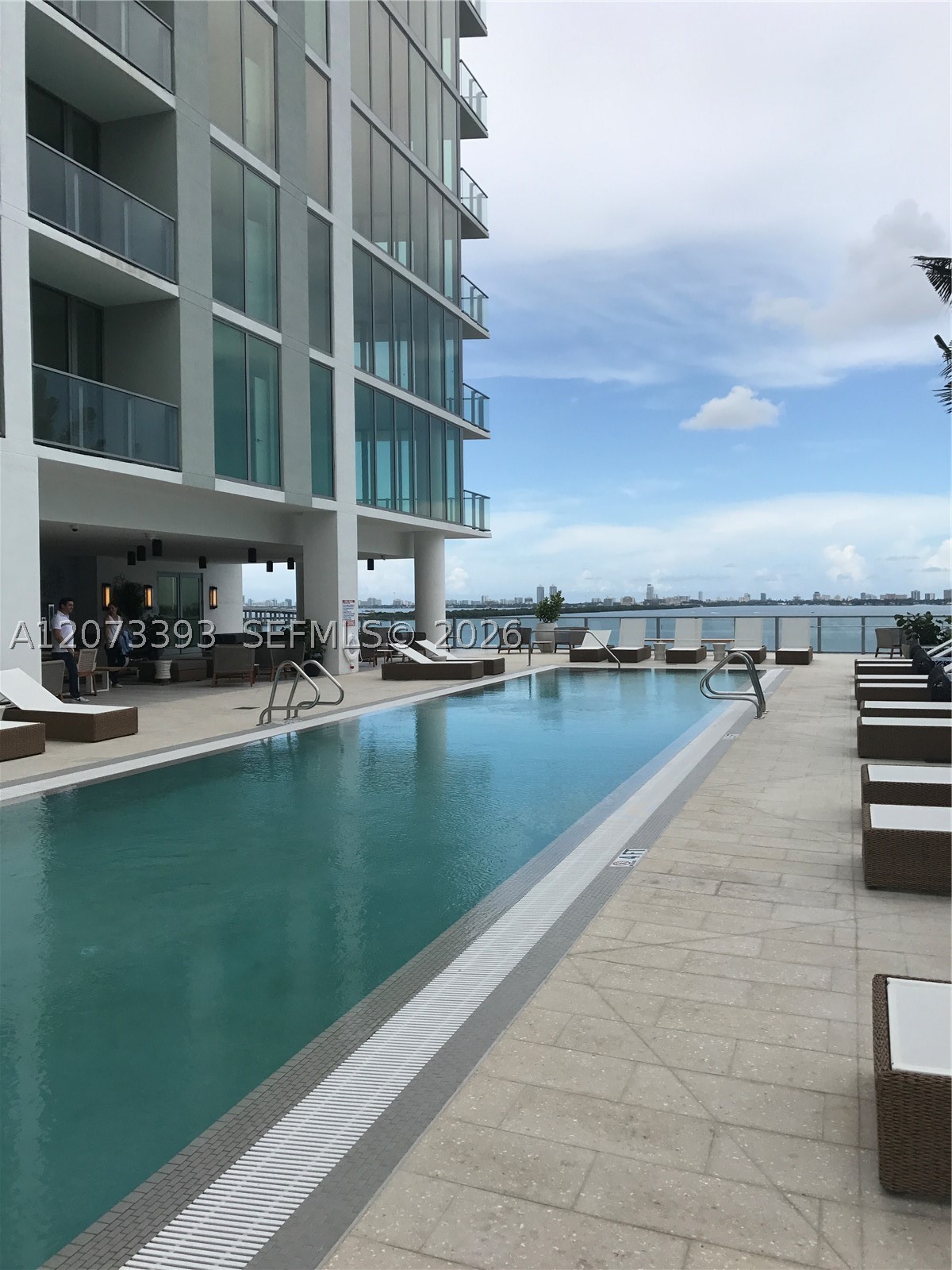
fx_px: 1027
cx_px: 476
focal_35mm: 28
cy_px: 635
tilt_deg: -0.6
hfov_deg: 49.7
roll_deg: +2.1
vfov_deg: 63.4
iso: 20
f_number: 1.8
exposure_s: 1/2907
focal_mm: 3.99
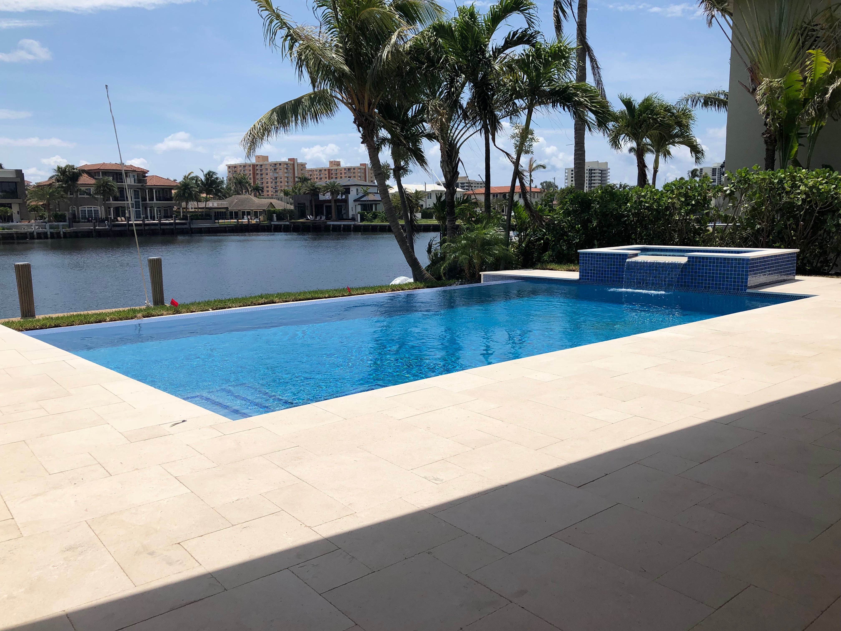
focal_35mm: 28
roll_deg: +0.9
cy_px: 316
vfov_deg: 49.7
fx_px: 680
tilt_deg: -9.0
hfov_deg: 63.4
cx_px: 420
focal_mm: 4
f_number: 1.8
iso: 25
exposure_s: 1/4808
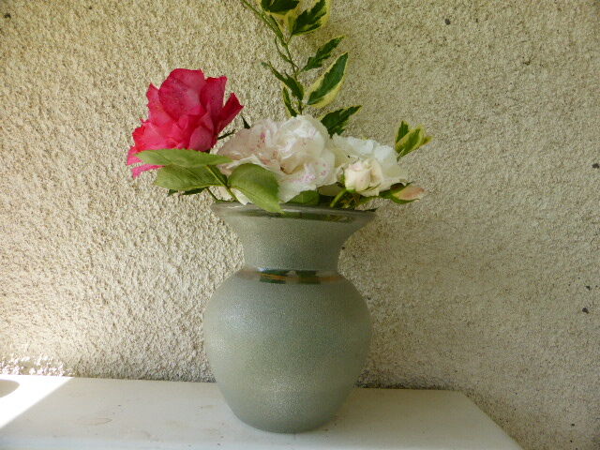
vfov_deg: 56.8
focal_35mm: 24
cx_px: 300
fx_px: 416
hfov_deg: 71.6
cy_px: 225
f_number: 3.3
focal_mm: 4.3
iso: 100
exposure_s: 1/200
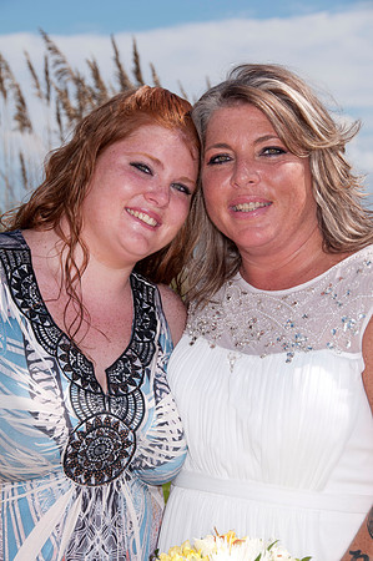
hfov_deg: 12.2
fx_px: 1752
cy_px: 280
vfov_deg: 18.2
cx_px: 186
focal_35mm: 112
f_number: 11
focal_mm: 75
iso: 100
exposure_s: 1/250
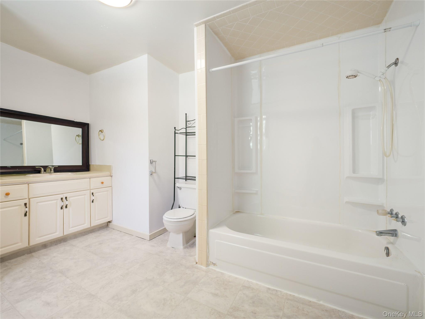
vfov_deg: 85.7
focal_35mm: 14
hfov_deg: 102.0
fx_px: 172
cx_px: 212
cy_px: 160
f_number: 3.5
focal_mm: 7
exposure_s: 1/20
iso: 800
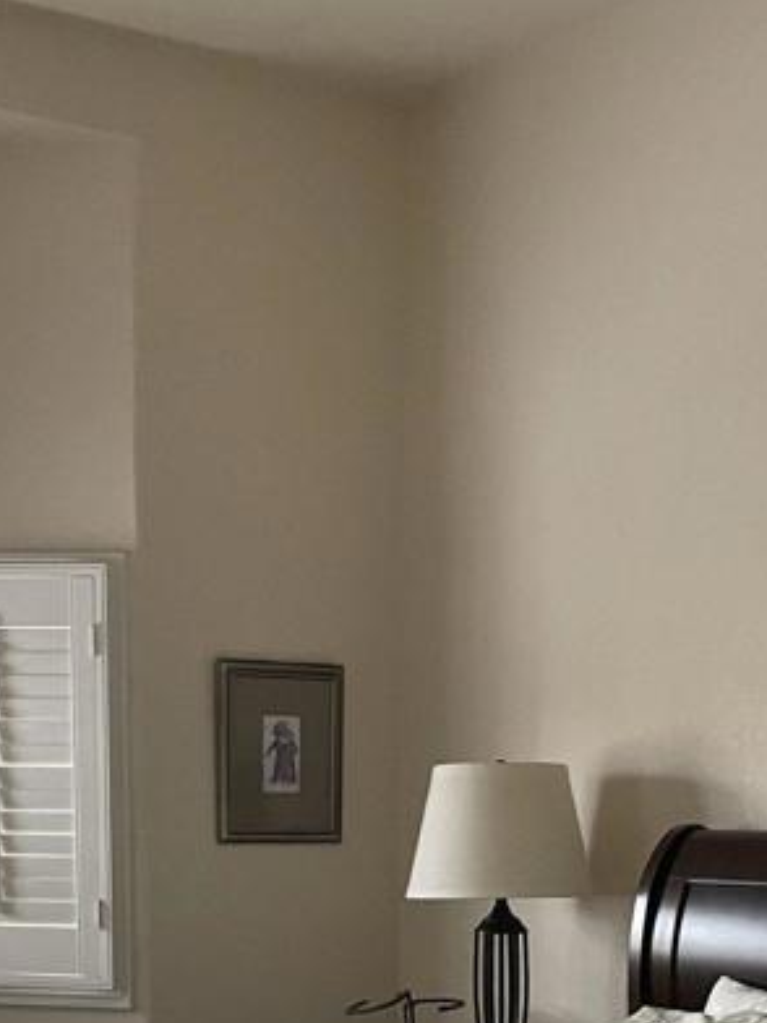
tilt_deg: -8.4
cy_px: 1227
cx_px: 404
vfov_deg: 25.6
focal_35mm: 68
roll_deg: +0.4
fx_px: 2009
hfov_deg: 21.6
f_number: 1.6
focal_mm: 4.2
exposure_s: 1/40
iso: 640
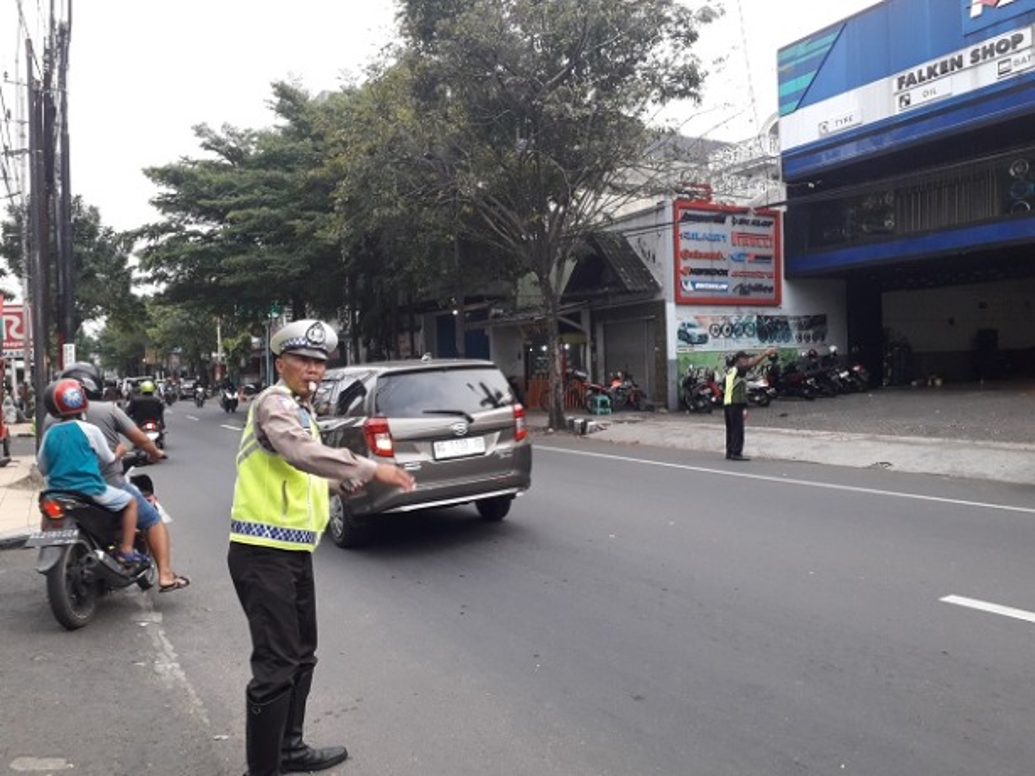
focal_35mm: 27
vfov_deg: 51.4
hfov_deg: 65.3
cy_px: 388
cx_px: 518
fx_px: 807
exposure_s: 1/100
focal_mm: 3.6
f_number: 1.9
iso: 64
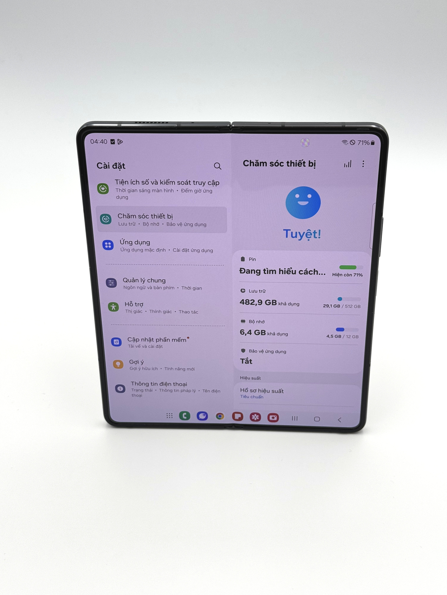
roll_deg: +1.0
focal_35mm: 48
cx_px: 224
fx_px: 826
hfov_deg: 30.3
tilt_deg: -30.5
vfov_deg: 39.7
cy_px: 298
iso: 64
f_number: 1.78
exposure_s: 1/320
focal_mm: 6.76
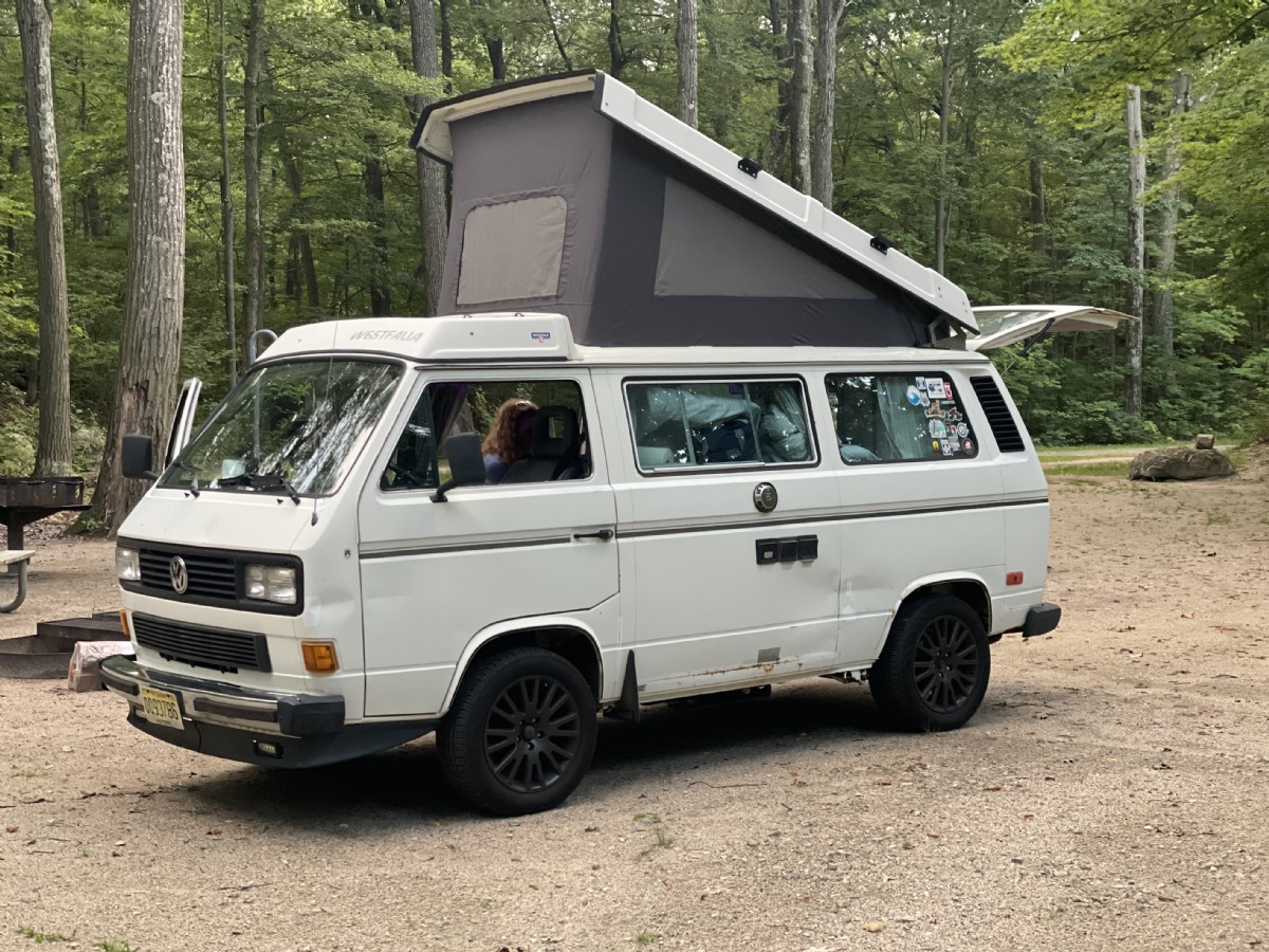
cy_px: 476
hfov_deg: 36.8
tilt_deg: -0.1
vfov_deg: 28.0
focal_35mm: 52
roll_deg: +2.9
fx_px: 1906
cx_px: 634
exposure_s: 1/102
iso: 250
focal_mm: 6
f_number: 2
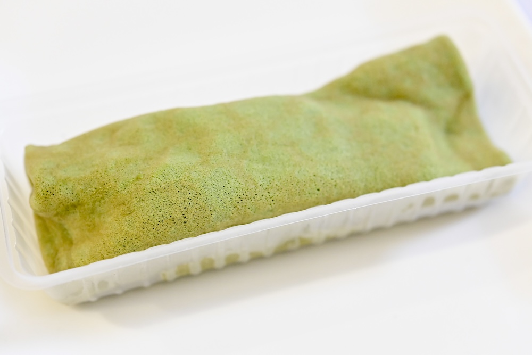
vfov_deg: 22.6
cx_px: 266
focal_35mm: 60
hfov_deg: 33.4
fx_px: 887
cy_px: 178
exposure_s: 1/125
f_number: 4.5
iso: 8000
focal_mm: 60
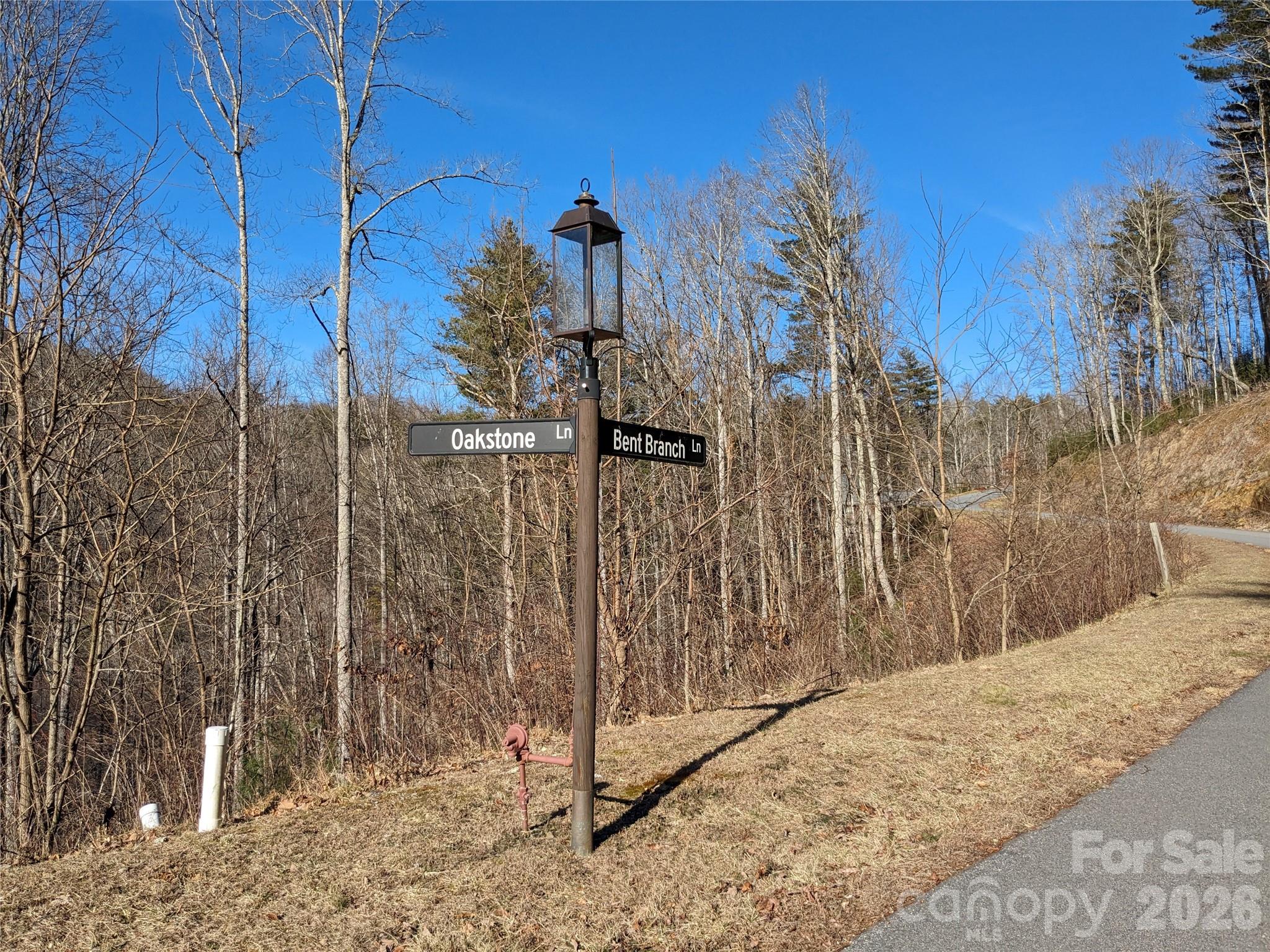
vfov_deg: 51.4
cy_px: 476
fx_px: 991
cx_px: 635
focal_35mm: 27
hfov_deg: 65.3
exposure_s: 1/2924
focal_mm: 4.38
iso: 57
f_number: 1.73
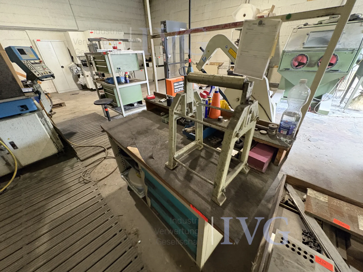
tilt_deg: -31.3
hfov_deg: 102.1
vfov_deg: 85.7
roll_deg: +4.9
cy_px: 136
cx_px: 182
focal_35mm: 14
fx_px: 147
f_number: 2.2
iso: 500
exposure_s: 1/50
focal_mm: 2.22
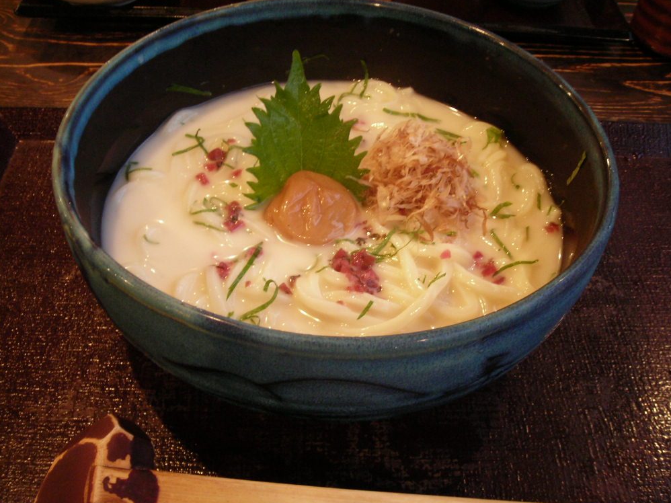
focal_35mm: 39
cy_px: 255
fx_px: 756
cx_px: 339
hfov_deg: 47.9
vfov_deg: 36.8
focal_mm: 6.3
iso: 200
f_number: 3.2
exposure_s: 1/4.6
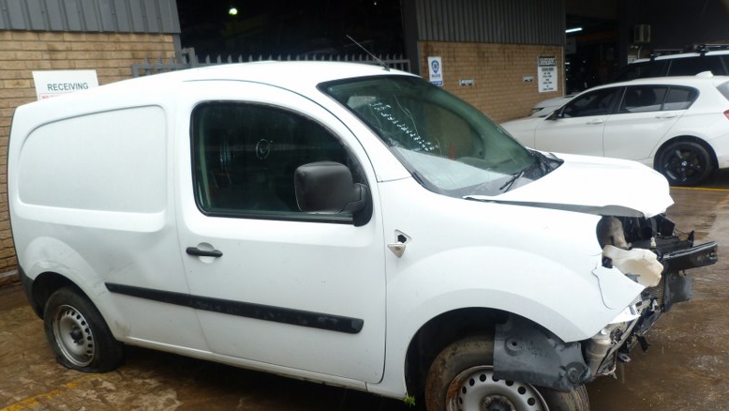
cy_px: 234
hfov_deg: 67.9
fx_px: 541
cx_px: 357
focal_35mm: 28
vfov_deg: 41.4
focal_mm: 4.5
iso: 80
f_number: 3.2
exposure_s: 1/100
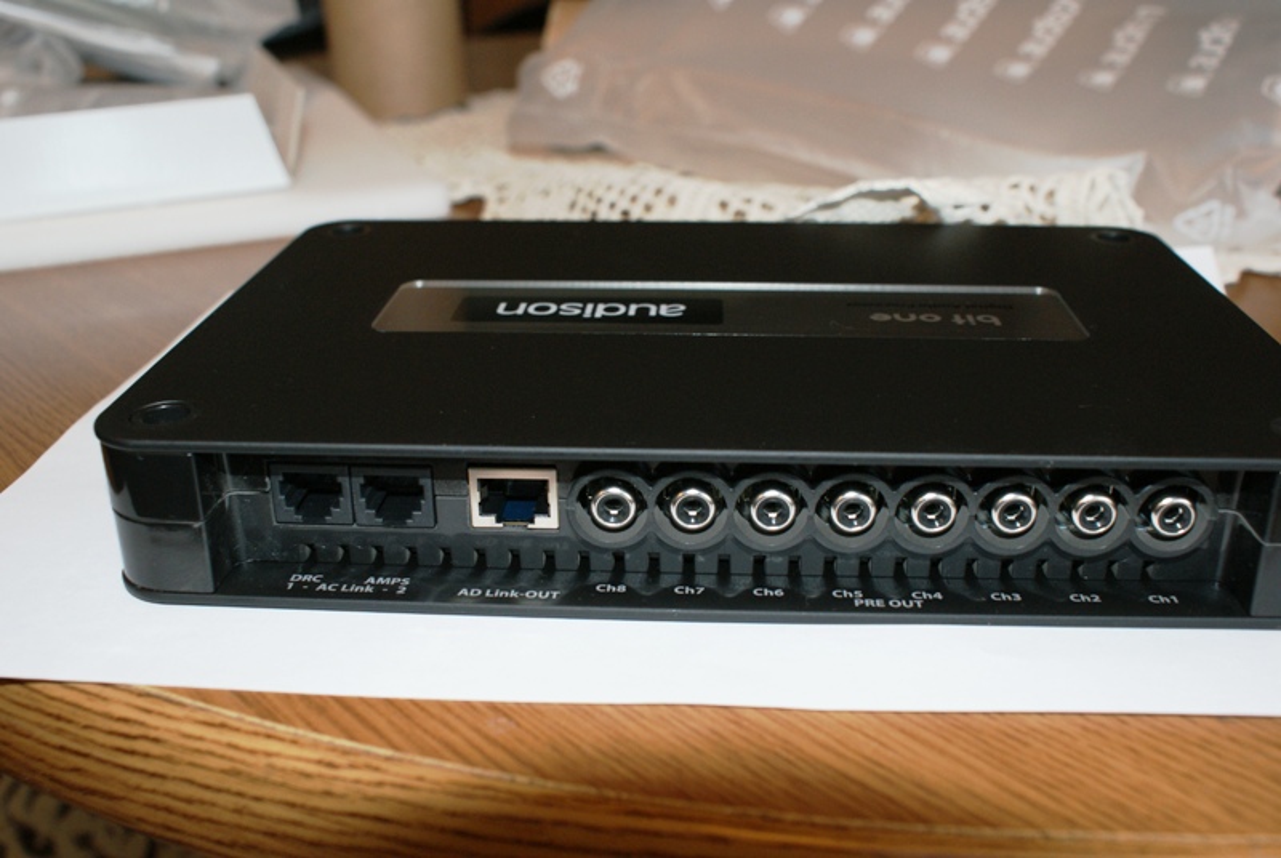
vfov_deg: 34.3
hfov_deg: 49.5
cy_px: 429
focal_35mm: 39
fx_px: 1390
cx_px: 640
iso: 400
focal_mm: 26
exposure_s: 1/60
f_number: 5.6
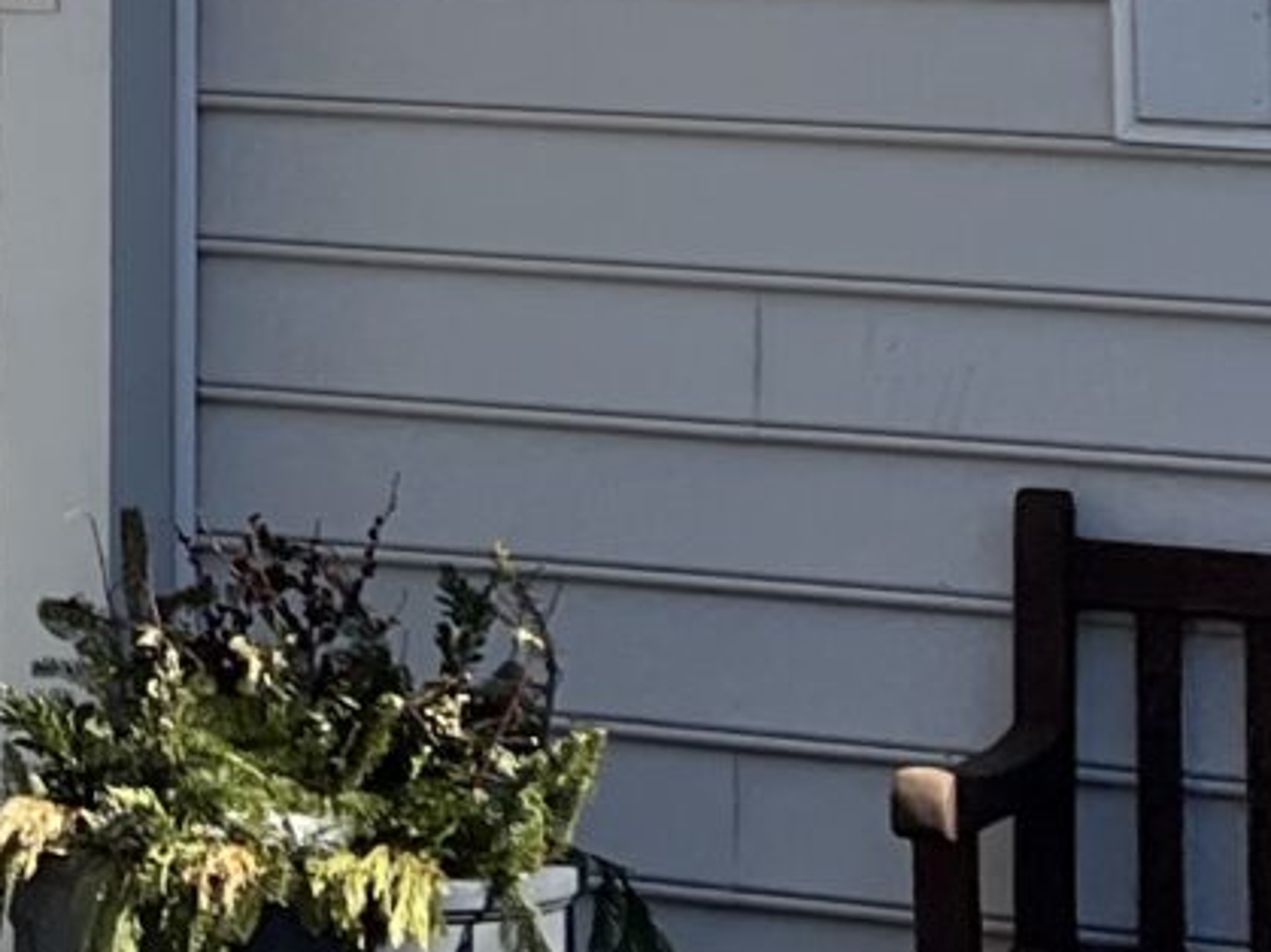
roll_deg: -1.7
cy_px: -1113
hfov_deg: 11.6
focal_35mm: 159
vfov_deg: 8.7
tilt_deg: +13.1
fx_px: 5836
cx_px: -934
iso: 50
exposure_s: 1/1992
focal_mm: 5.1
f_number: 1.6
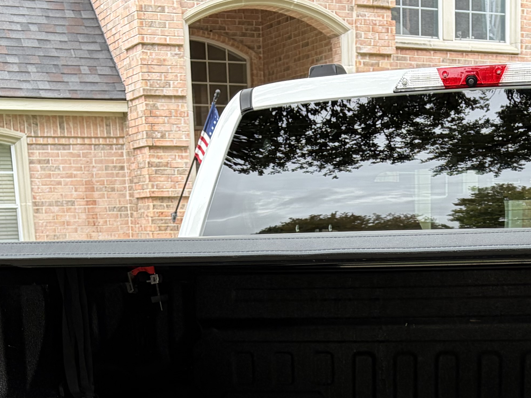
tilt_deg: -13.3
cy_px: 516
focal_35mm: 75
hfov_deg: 25.8
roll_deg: +2.0
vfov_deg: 18.3
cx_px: 356
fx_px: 1150
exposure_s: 1/136
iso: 50
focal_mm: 5.96
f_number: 1.6
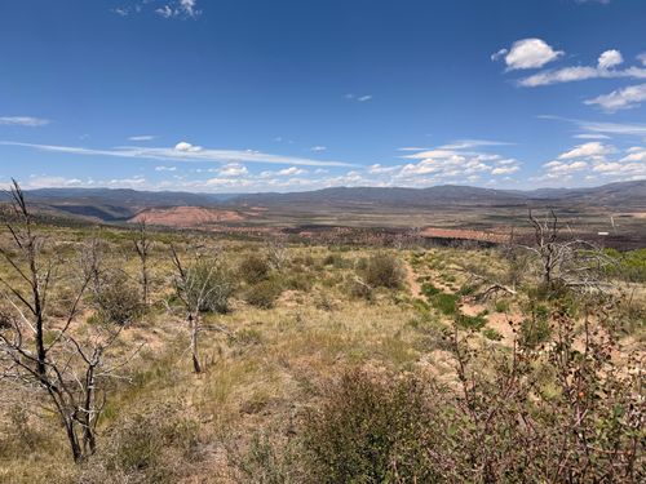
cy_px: 242
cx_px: 323
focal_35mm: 24
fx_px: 448
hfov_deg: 71.6
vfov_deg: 56.8
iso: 80
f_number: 1.78
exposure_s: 1/7353
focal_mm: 6.76
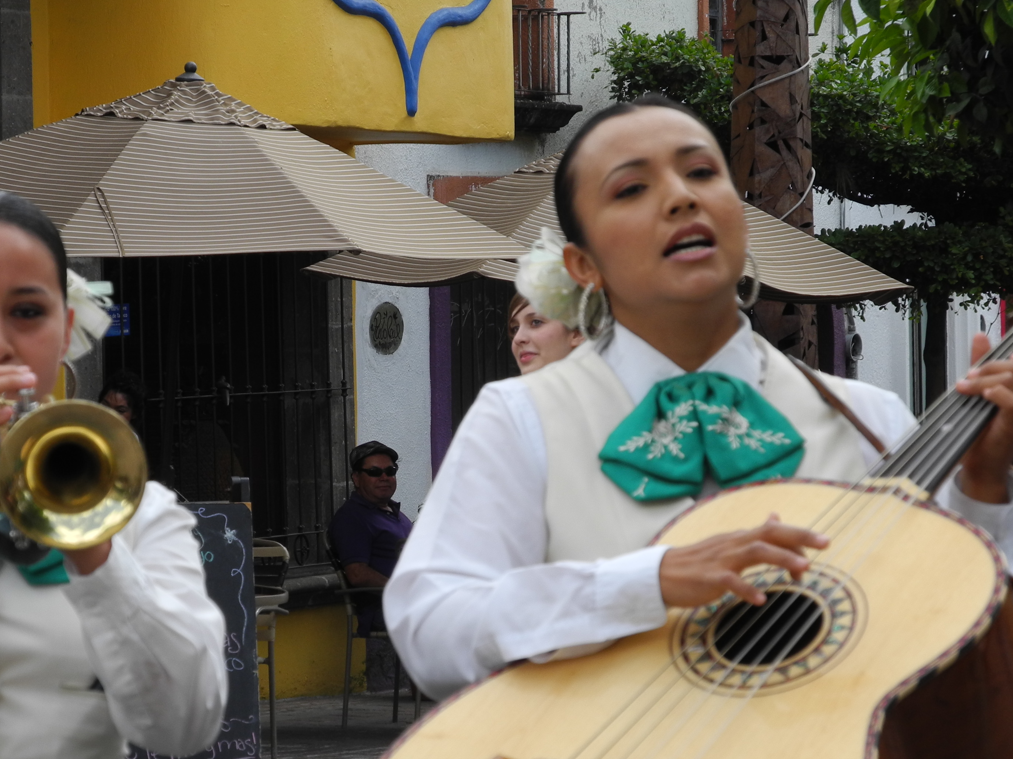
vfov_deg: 8.3
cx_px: 415
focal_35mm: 179
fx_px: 5238
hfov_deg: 11.0
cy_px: 455
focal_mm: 28.9
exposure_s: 1/245
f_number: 5
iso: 100
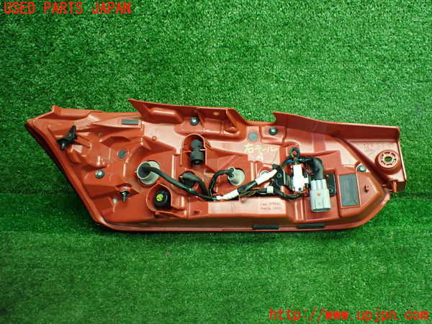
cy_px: 162
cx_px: 216
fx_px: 374
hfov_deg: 60.0
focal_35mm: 30
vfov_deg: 46.8
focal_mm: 5.4
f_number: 2.3
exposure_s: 1/125
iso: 800
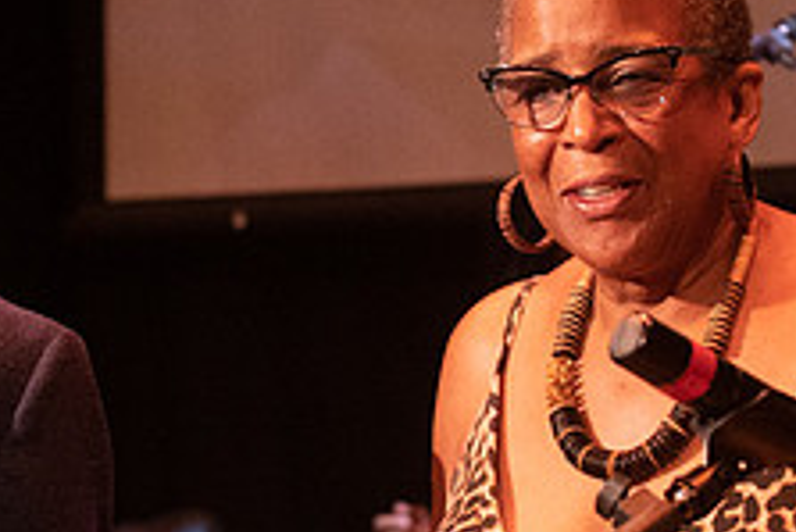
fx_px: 6040
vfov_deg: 5.0
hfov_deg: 7.5
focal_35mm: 273
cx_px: 236
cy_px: 205
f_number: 4
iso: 3200
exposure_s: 1/200
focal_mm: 70
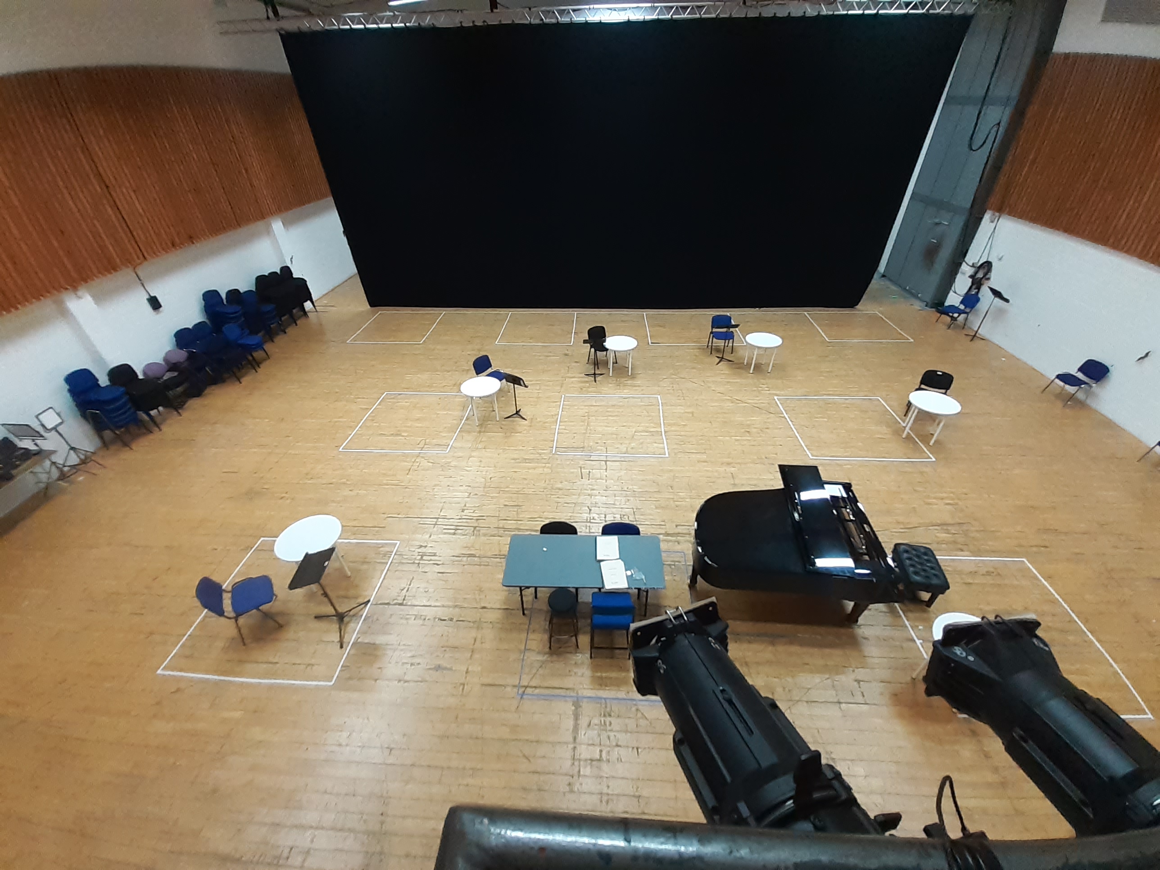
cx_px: 580
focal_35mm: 13
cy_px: 435
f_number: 2.2
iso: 200
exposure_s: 1/25
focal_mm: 1.13
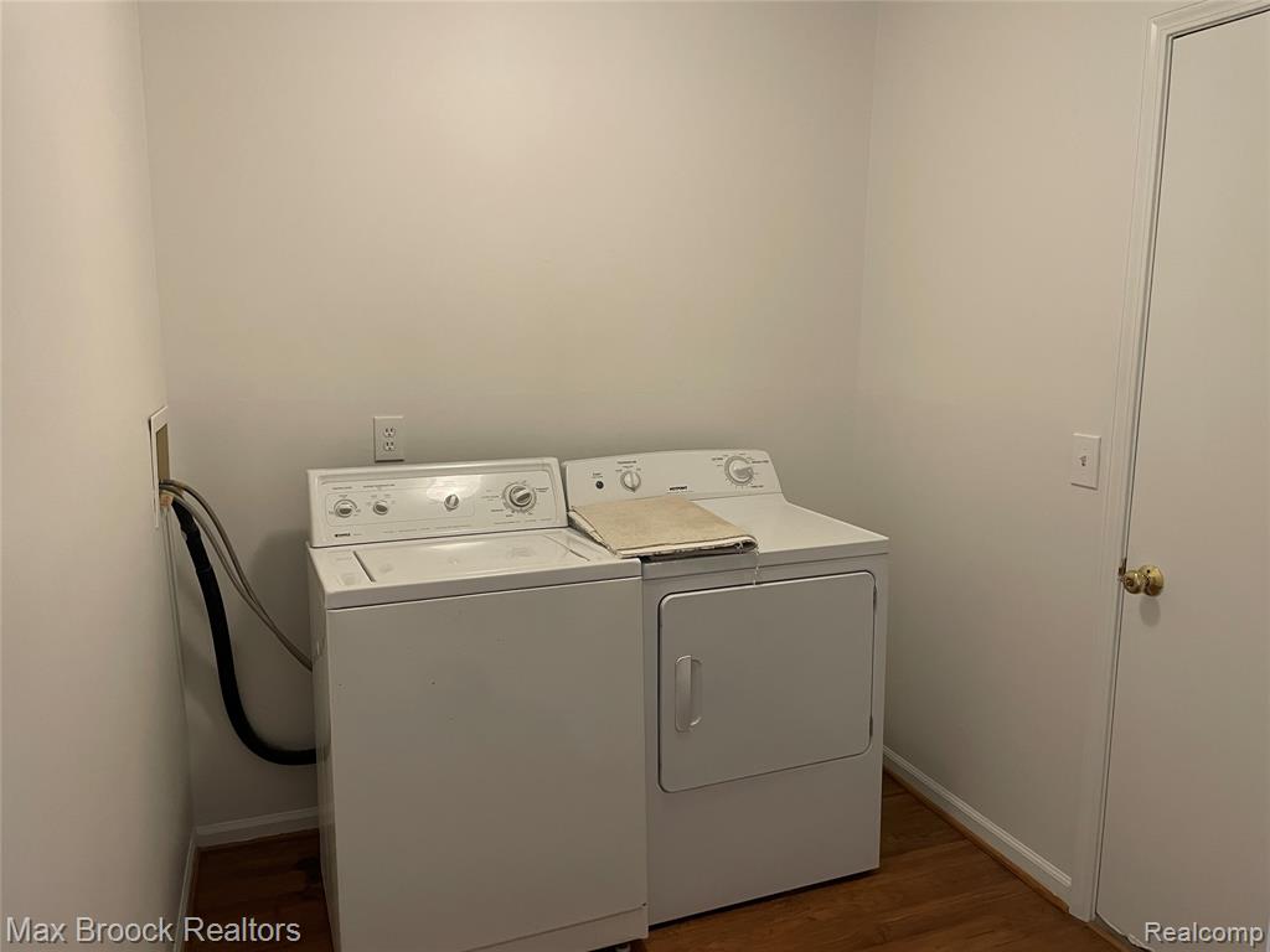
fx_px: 954
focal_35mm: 26
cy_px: 476
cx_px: 635
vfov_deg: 53.1
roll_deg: -0.1
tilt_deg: -7.5
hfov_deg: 67.3
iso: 320
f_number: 1.6
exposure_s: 1/60
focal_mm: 4.2
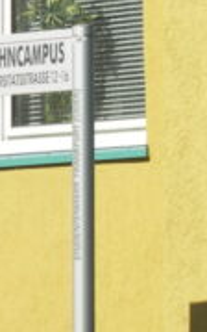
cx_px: -133
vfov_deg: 5.8
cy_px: 219
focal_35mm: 364
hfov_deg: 3.6
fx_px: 3283
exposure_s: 1/400
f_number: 6.3
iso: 50
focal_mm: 20.6
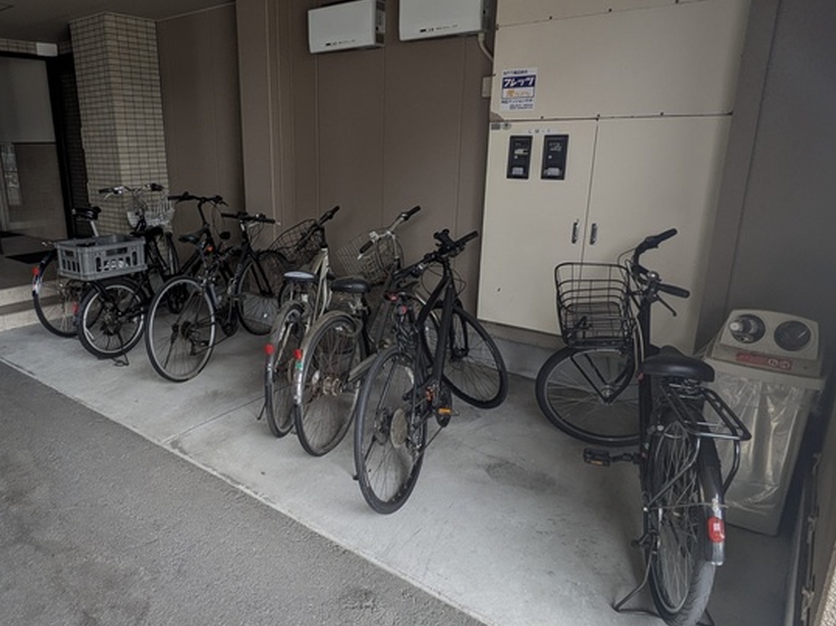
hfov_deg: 68.6
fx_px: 603
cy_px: 309
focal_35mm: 25
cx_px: 328
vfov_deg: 54.8
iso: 49
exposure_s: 1/394
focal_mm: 1.83
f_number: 2.2
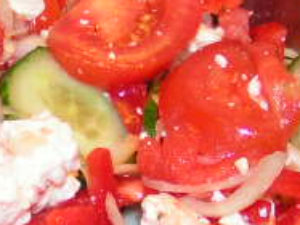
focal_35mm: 154
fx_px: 1334
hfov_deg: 12.7
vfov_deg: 9.6
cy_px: 190
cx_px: -10
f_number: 2.8
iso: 200
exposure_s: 1/50
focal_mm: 6.9
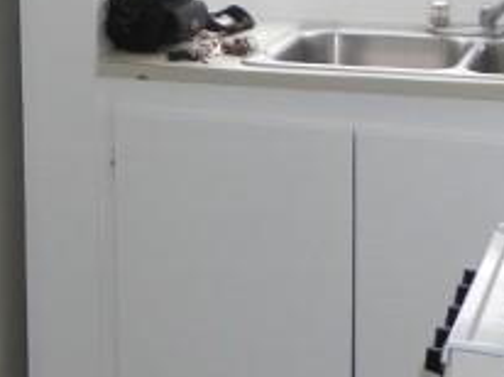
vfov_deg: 14.3
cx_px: -223
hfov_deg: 17.7
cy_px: -44
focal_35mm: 101
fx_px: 1469
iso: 80
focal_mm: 4.6
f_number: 2.8
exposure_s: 1/80
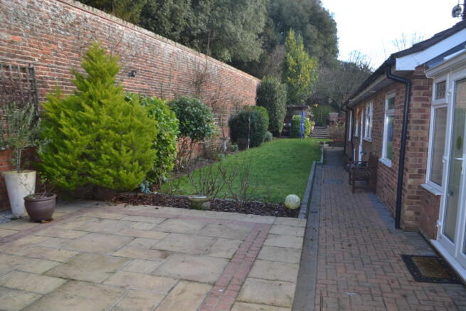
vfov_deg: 48.0
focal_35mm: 27
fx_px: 350
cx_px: 233
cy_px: 156
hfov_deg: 67.4
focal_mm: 18
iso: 125
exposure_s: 1/125
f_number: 4
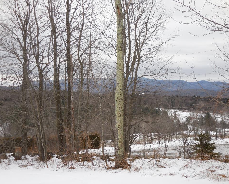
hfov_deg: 39.5
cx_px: 117
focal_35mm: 47
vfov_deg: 32.1
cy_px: 92
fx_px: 319
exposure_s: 1/400
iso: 125
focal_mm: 8.1
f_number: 4.2
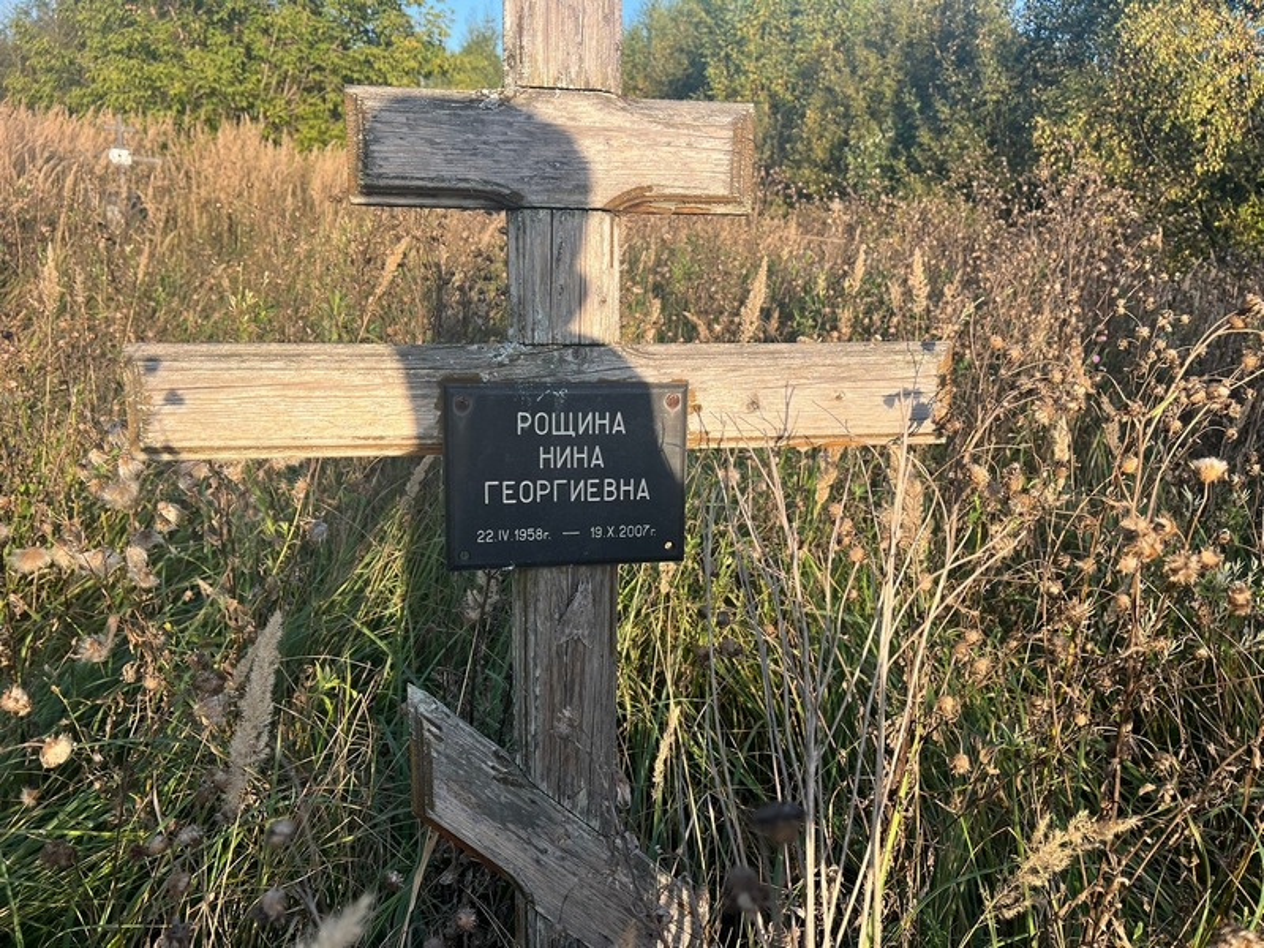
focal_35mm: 26
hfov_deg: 67.3
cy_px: 474
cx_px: 632
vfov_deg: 53.1
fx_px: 949
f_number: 1.5
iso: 50
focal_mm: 5.7
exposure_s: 1/1029
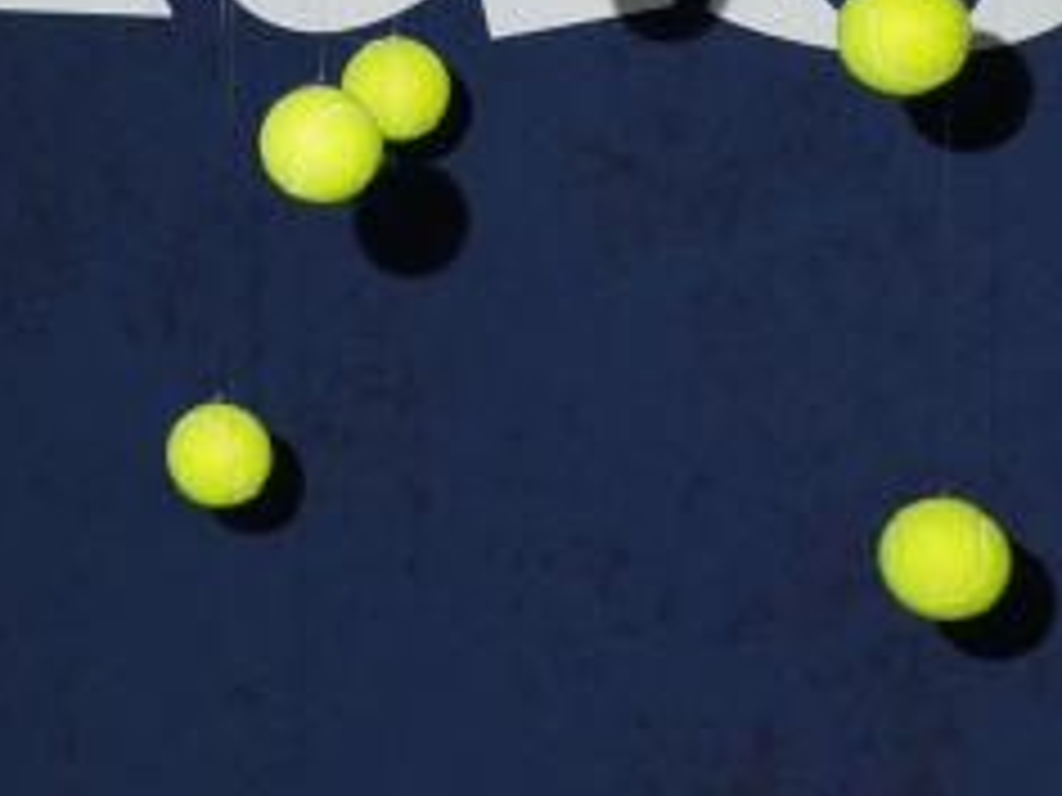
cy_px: -110
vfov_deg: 11.7
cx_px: -1026
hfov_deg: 13.6
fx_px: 3835
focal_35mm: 125
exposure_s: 1/160
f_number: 7.1
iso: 1000
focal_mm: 20
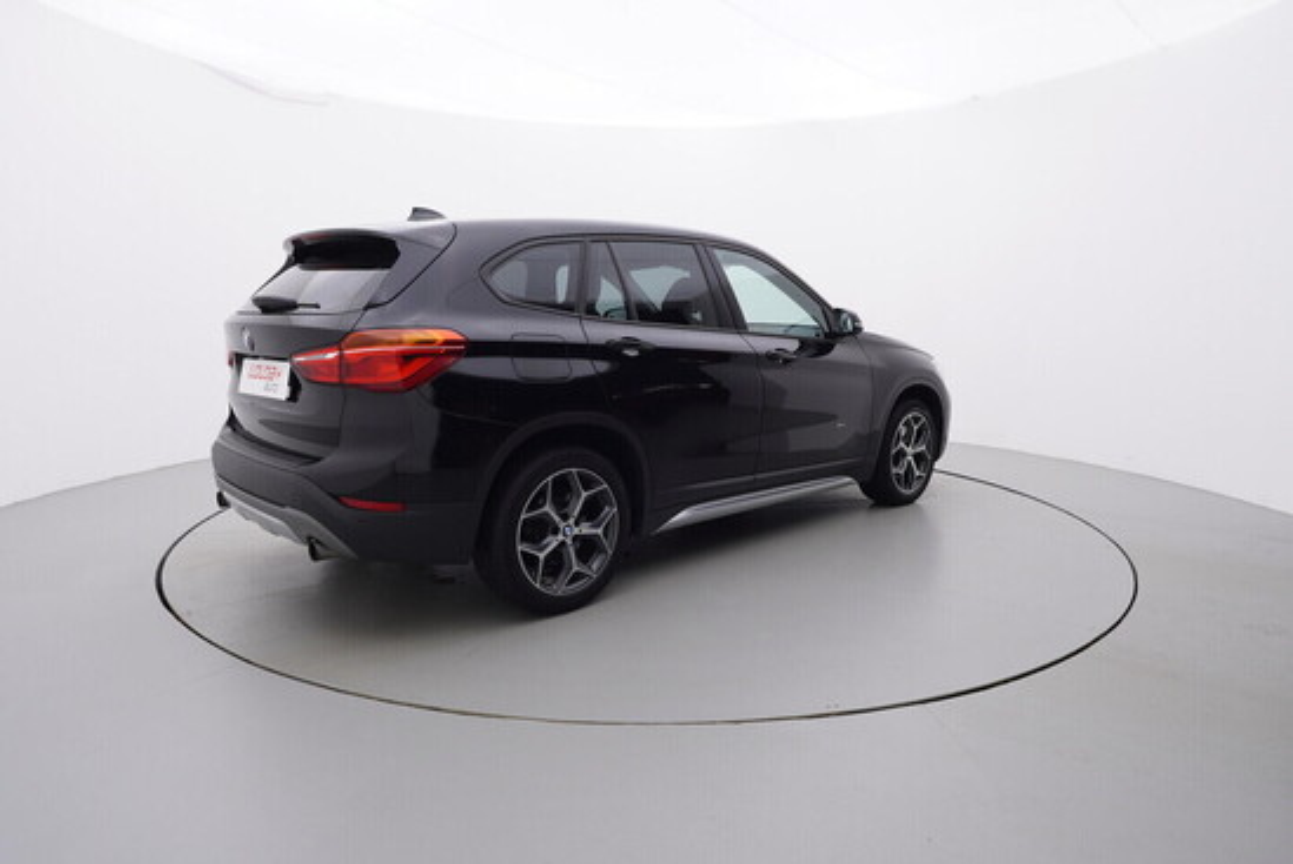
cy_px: 432
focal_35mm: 22
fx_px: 809
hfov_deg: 77.3
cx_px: 646
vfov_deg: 56.2
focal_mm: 15
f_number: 5
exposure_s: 1/80
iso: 200
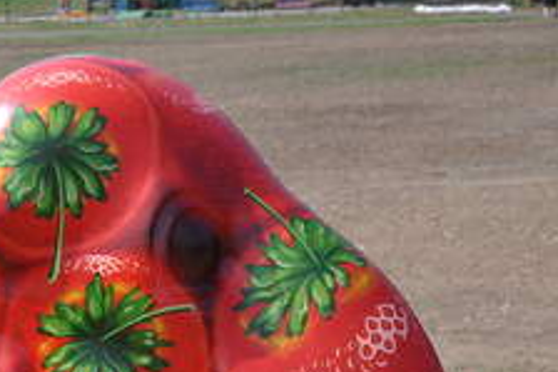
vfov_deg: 7.5
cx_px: 5
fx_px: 2788
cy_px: 498
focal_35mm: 180
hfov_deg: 11.3
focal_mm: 42
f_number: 5
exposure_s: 1/500
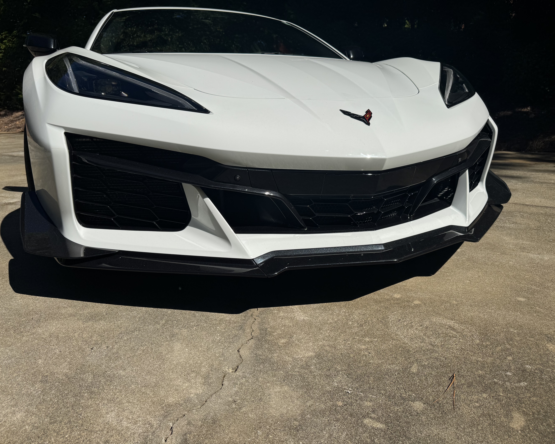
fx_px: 411
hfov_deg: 68.1
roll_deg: +0.4
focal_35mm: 25
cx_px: 278
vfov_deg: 56.8
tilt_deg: -17.3
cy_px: 222
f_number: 1.78
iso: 80
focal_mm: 6.76
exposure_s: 1/10417
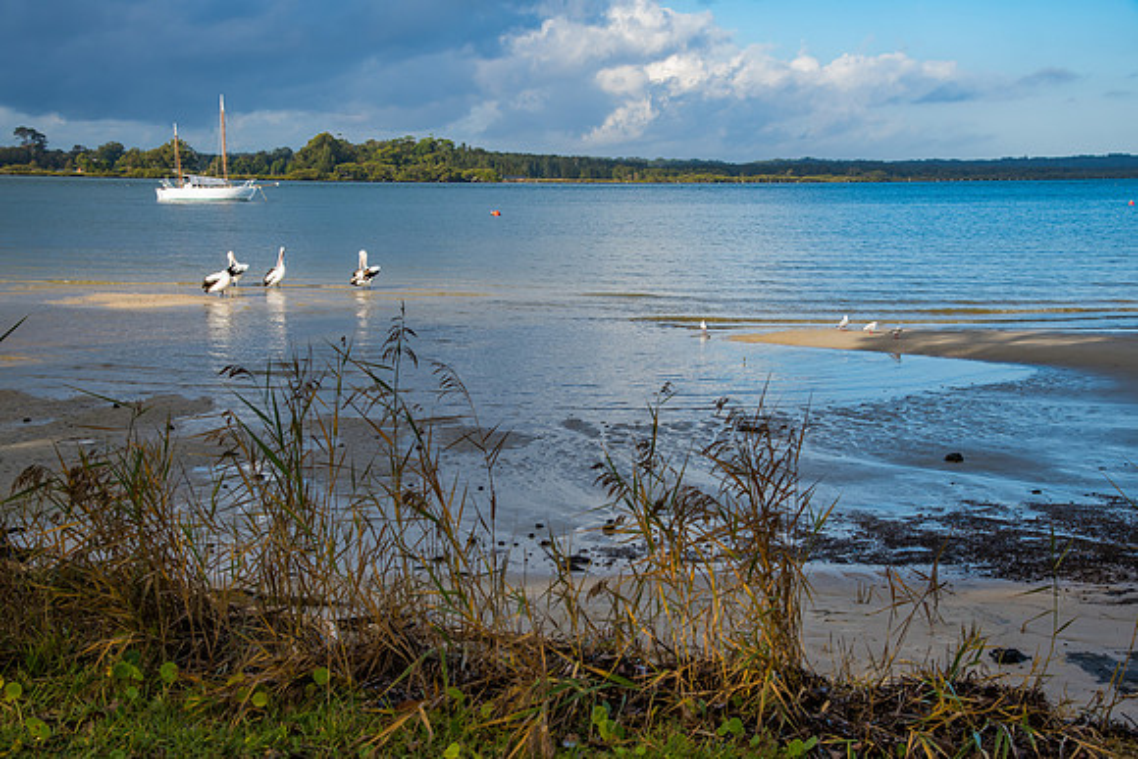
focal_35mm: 50
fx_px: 1584
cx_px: 569
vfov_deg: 27.0
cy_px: 380
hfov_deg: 39.5
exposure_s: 1/160
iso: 200
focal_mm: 50
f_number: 8
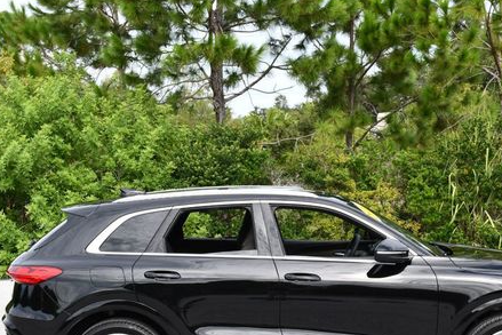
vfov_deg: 19.4
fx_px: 976
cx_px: 300
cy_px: 239
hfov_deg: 28.8
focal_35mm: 70
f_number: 8
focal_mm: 24
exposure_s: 1/250
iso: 200
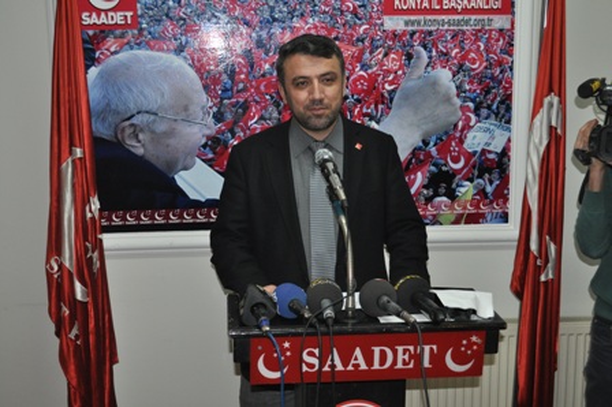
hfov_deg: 43.6
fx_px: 764
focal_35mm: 45
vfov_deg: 29.8
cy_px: 204
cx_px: 306
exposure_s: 1/60
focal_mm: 30
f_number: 4.5
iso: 800
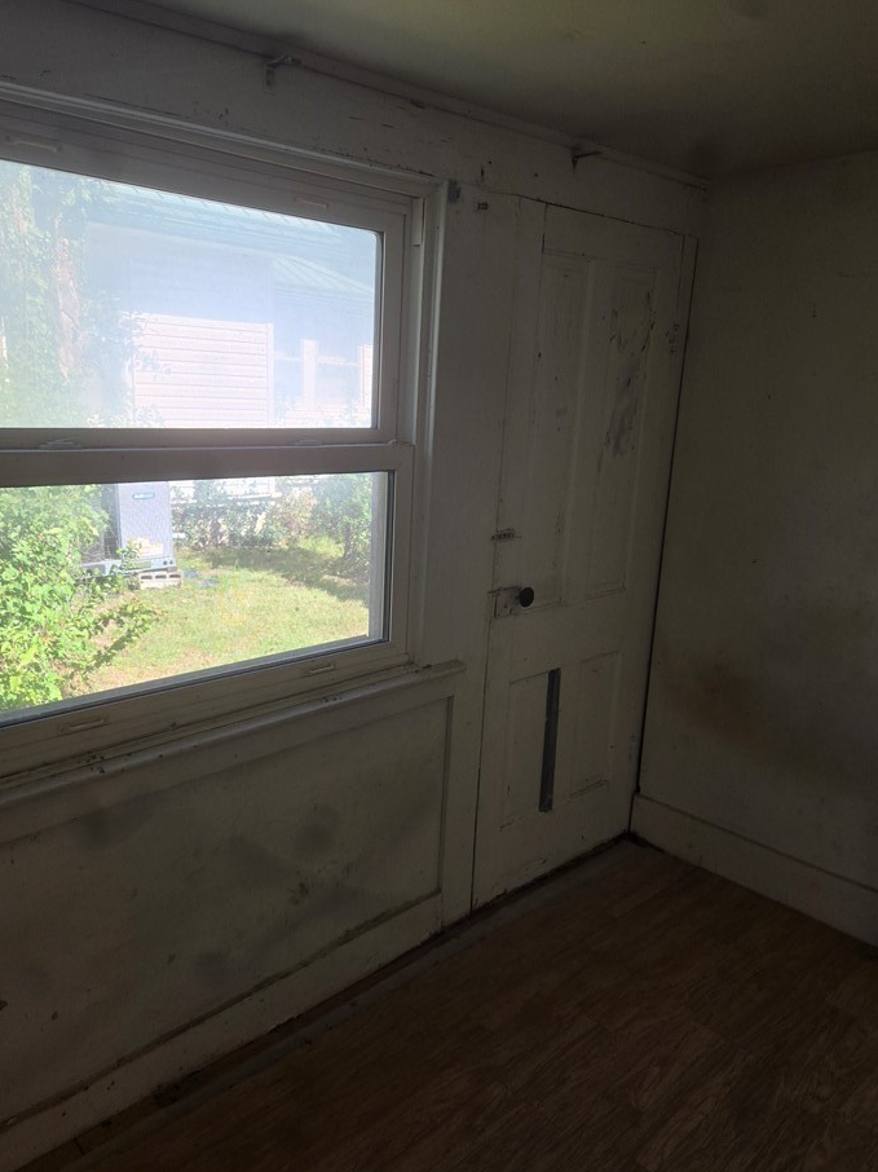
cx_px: 420
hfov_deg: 53.0
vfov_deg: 67.3
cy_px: 608
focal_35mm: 26
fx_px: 880
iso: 25
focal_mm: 5.4
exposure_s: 1/206
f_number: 1.8
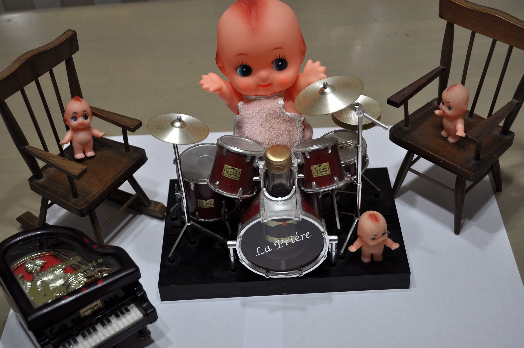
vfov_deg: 26.4
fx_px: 741
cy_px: 174
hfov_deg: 38.9
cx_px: 262
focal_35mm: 51
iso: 200
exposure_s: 1/25
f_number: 5
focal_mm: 34
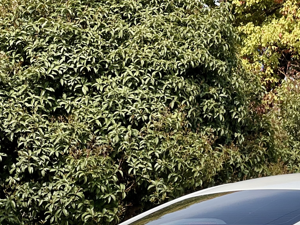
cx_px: 337
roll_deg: -1.1
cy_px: 203
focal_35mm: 204
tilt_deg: +4.1
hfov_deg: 9.6
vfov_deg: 7.3
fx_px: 1768
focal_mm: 9
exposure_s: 1/951
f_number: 2.8
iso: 32
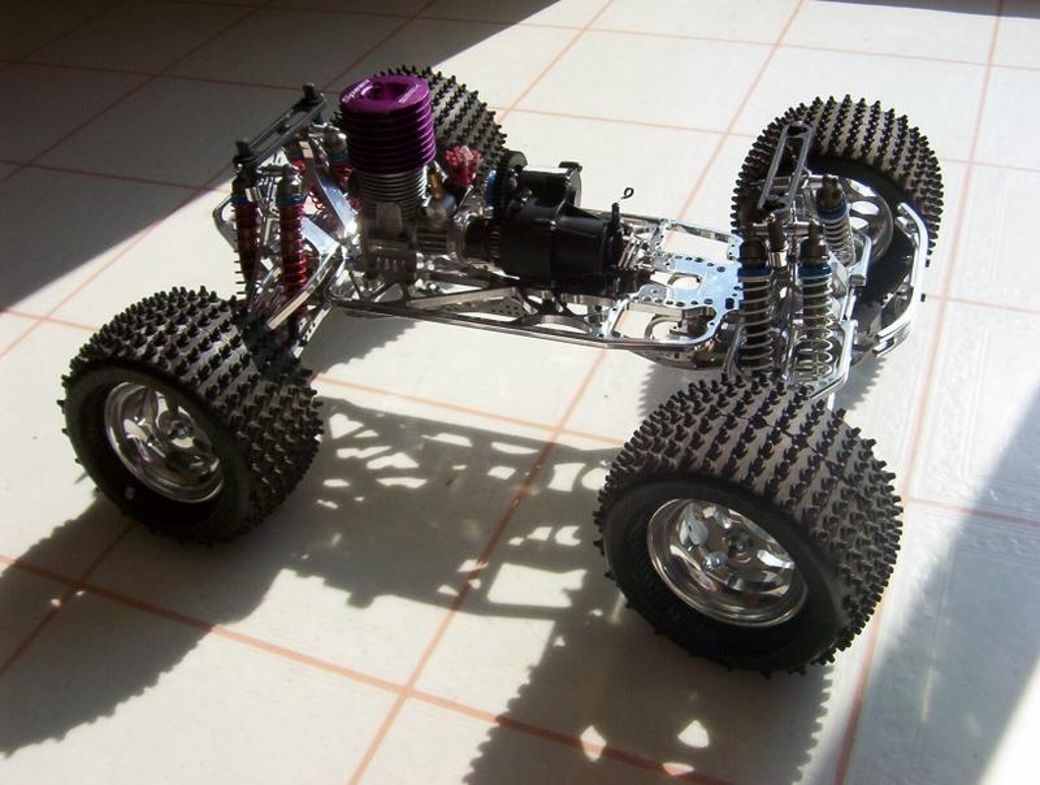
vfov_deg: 39.8
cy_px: 392
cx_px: 520
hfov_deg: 51.2
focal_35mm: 36
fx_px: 1084
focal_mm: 5.54
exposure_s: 1/295
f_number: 5.24
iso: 100
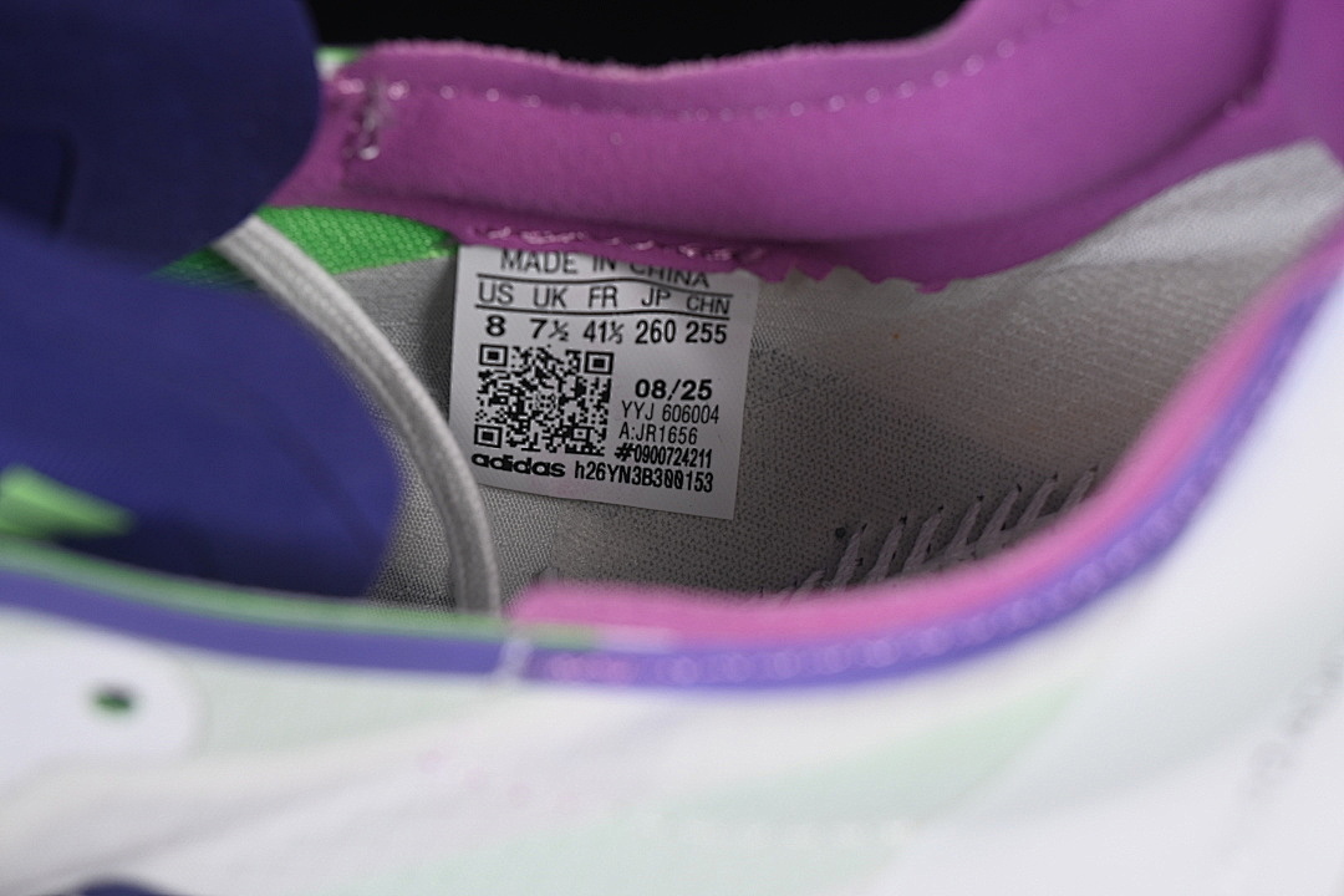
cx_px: 672
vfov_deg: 18.2
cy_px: 448
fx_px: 2800
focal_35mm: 75
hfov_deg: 27.0
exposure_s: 1/80
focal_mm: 50
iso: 160
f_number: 7.1
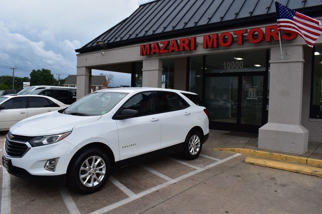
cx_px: 161
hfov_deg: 67.4
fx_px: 241
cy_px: 107
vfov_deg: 47.9
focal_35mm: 27
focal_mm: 18
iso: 400
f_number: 10
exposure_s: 1/320
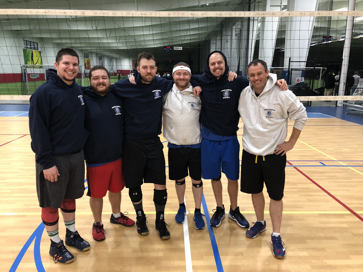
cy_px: 136
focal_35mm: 28
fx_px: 294
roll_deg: +0.5
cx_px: 182
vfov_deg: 49.7
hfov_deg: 63.4
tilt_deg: -12.1
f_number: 1.8
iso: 100
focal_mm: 3.99
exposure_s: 1/13
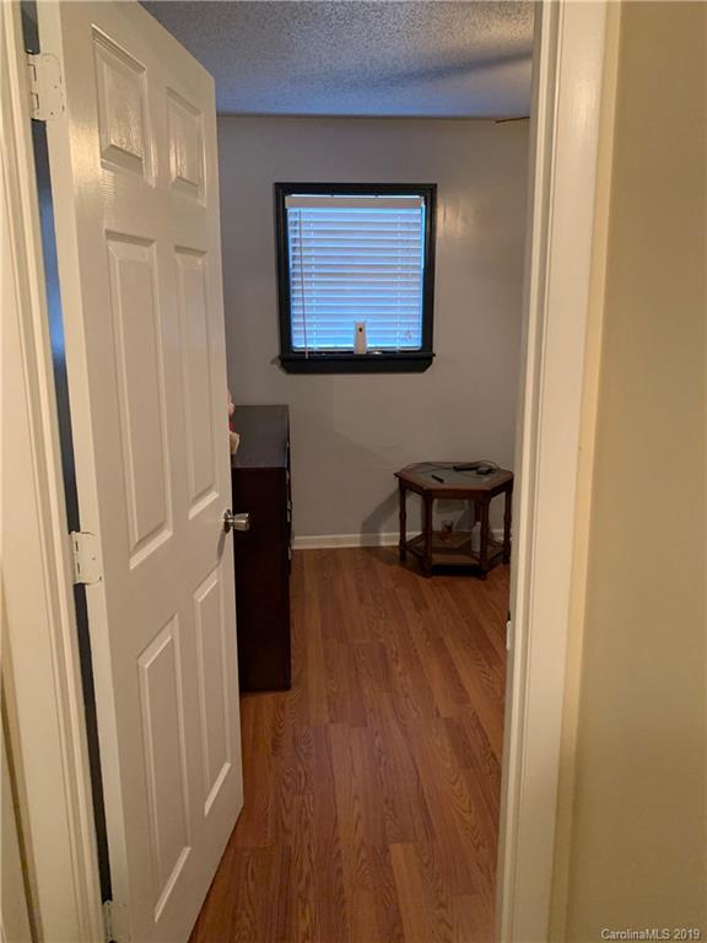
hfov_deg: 53.1
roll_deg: +0.0
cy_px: 472
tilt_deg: -11.7
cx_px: 354
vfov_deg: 67.3
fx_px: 708
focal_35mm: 26
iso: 400
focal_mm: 4.25
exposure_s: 1/40
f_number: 1.8
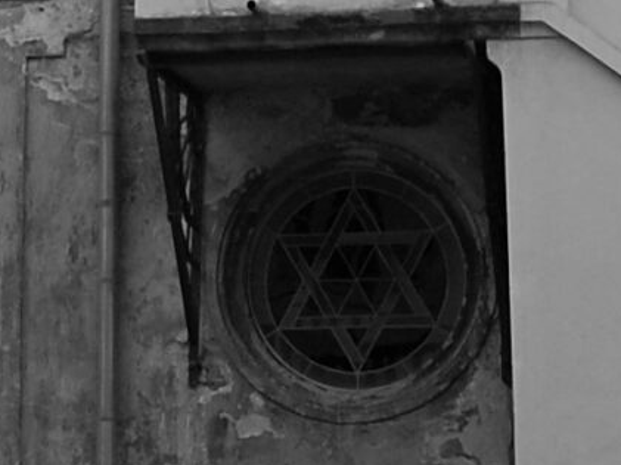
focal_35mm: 193
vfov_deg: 7.6
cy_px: -220
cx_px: 96
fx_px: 3459
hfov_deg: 10.2
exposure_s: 1/100
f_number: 5
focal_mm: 22
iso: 400
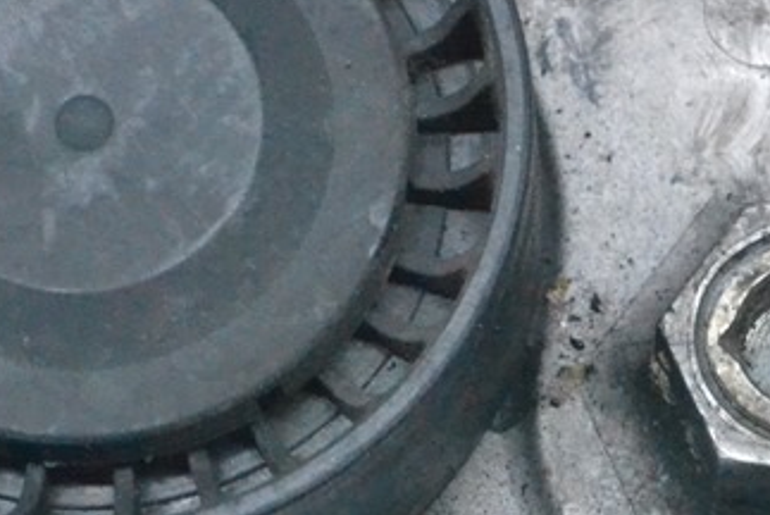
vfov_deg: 6.0
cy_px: 225
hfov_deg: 9.0
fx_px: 4881
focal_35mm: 228
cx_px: 694
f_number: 9
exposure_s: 1/160
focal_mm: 48
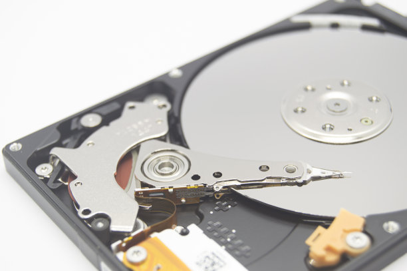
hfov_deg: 24.6
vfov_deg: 16.5
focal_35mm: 82
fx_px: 932
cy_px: 136
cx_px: 204
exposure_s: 1/25
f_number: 8
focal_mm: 55
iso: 100
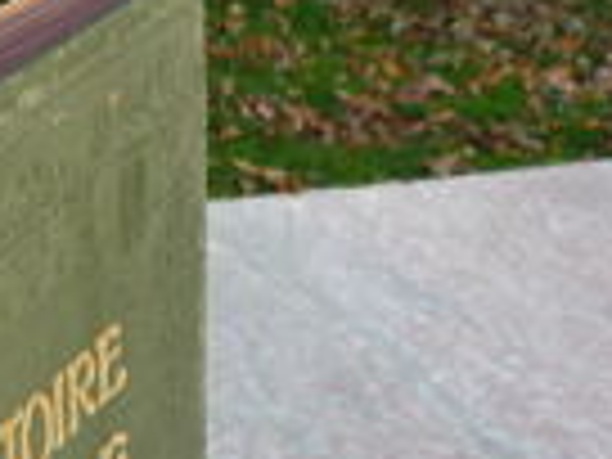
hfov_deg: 18.2
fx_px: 1874
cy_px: 688
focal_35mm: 106
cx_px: 58
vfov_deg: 13.2
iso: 100
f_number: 3.3
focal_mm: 5.2
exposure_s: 1/100
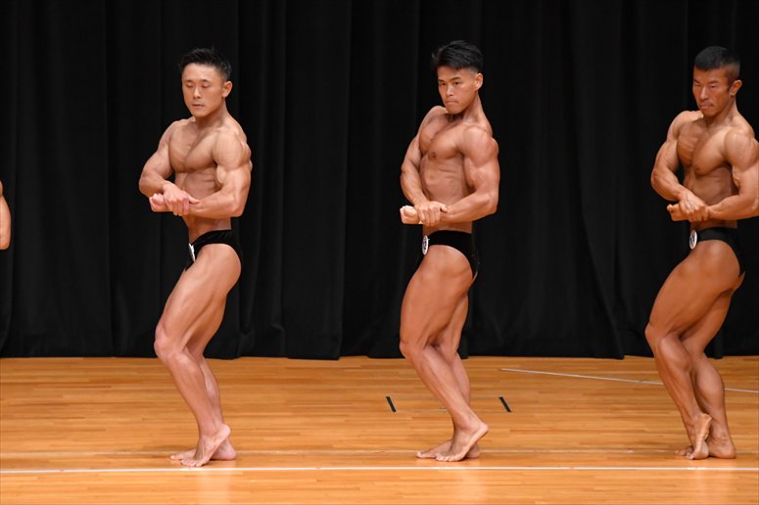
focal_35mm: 285
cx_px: 380
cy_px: 252
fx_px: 6006
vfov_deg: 4.8
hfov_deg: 7.2
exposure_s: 1/400
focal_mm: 190
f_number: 5.6
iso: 4000
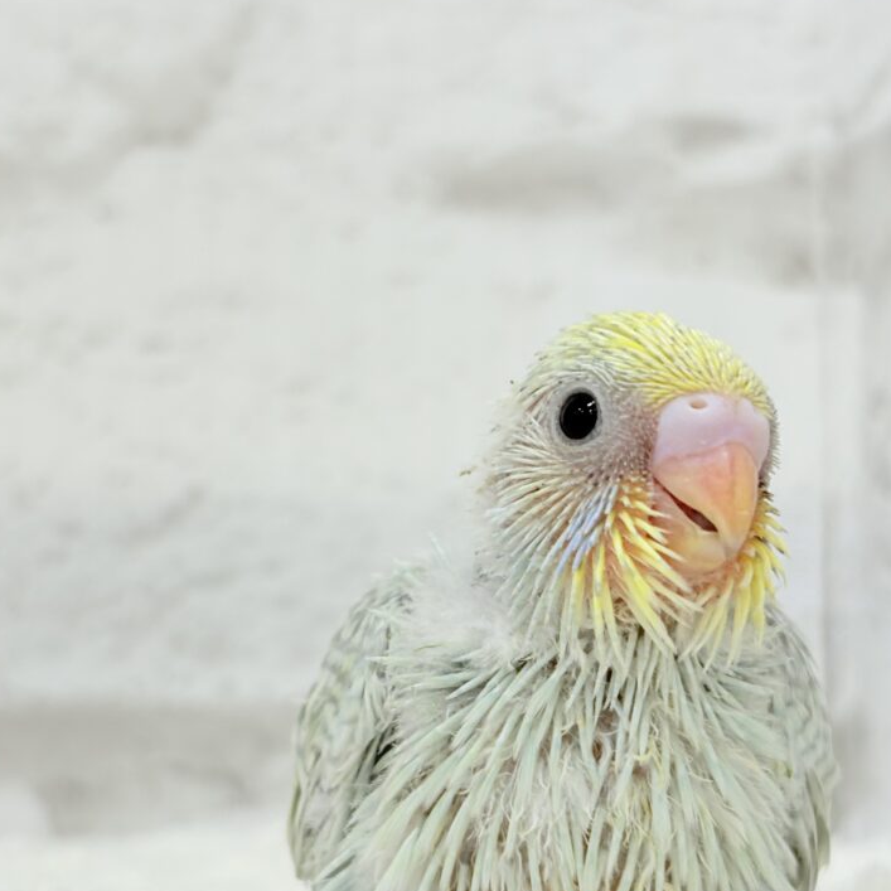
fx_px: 2271
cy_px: 549
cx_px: 360
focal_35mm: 78
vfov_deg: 22.1
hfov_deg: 22.2
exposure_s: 1/100
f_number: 1.6
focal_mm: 5.96
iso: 64
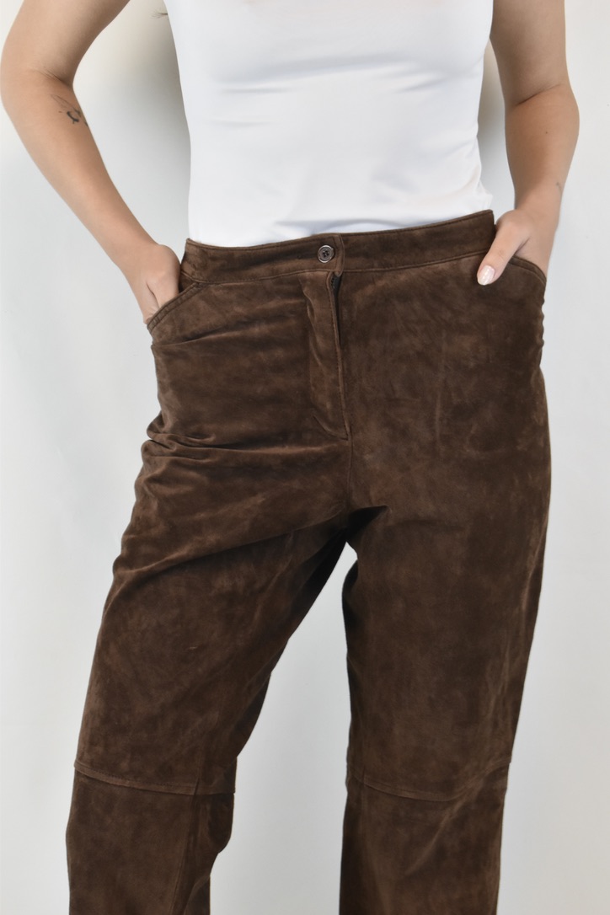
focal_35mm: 72
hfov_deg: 18.9
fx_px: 1830
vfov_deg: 28.1
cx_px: 305
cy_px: 458
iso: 1600
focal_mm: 48
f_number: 16
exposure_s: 1/25
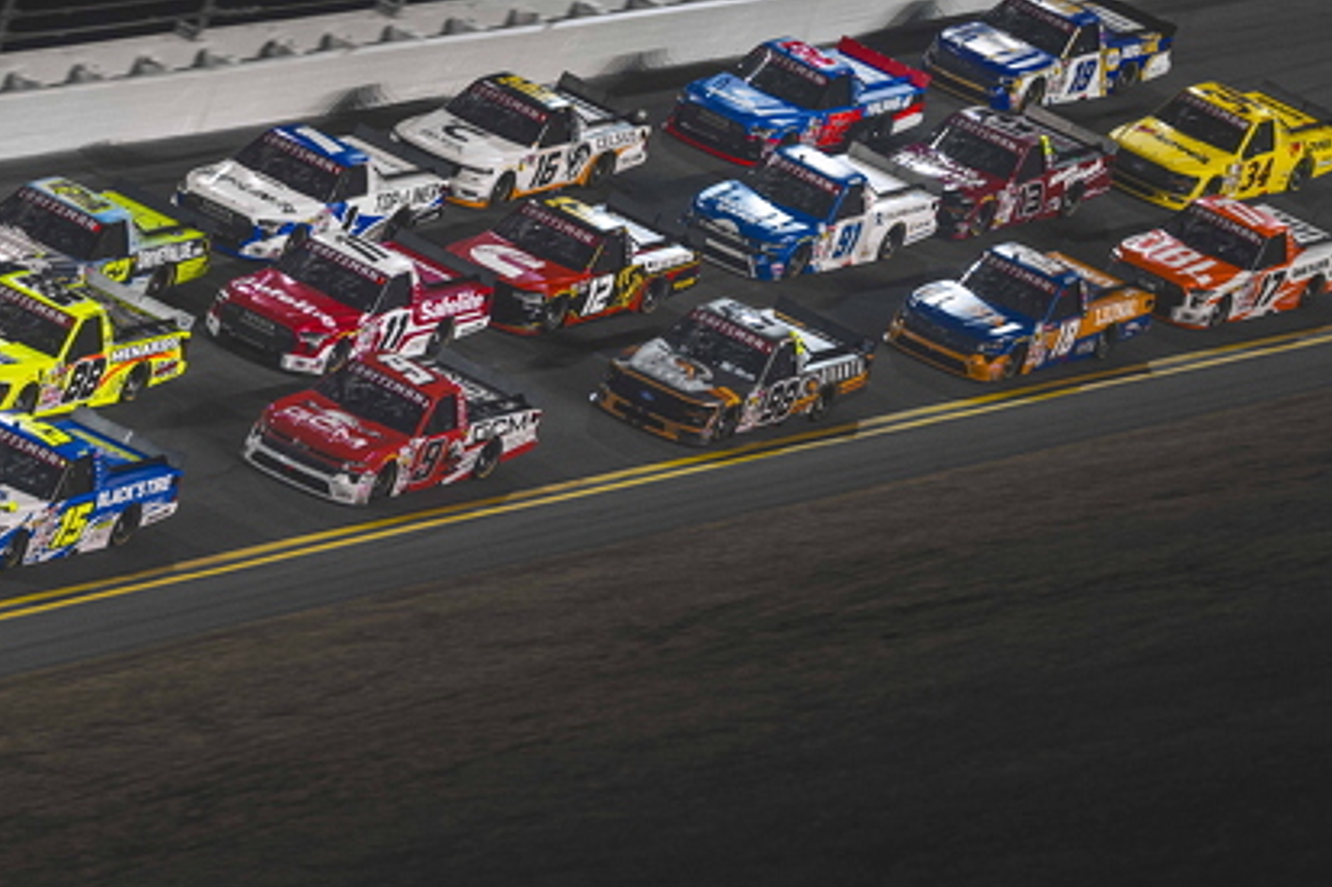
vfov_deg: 6.5
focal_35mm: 211
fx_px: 7803
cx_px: 364
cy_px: 287
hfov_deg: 9.7
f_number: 2.8
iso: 1000
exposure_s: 1/320
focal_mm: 110
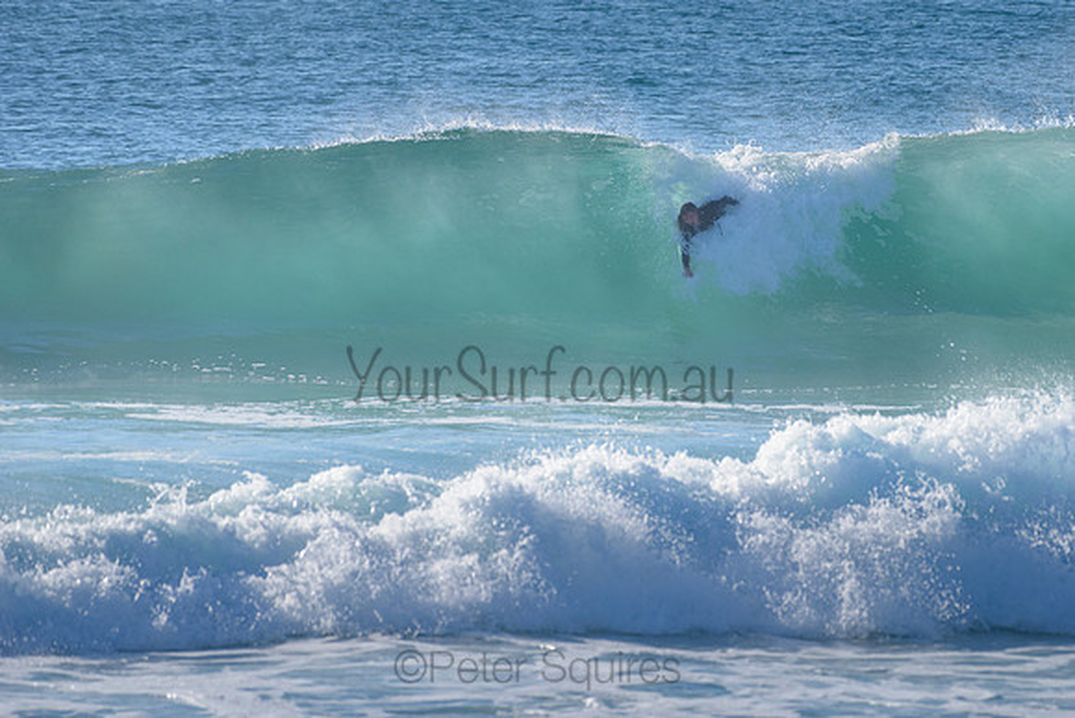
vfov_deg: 2.2
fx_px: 18304
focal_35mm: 613
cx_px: 659
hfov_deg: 3.4
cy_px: 278
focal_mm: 500
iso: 320
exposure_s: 1/2000
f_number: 5.6
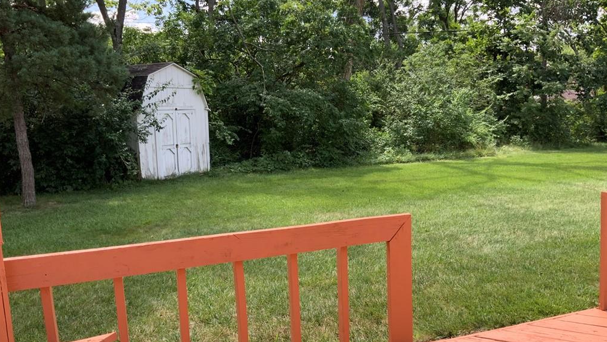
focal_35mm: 32
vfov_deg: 36.6
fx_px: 515
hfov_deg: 61.0
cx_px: 305
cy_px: 200
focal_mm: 3
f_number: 1.8
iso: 16
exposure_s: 1/415
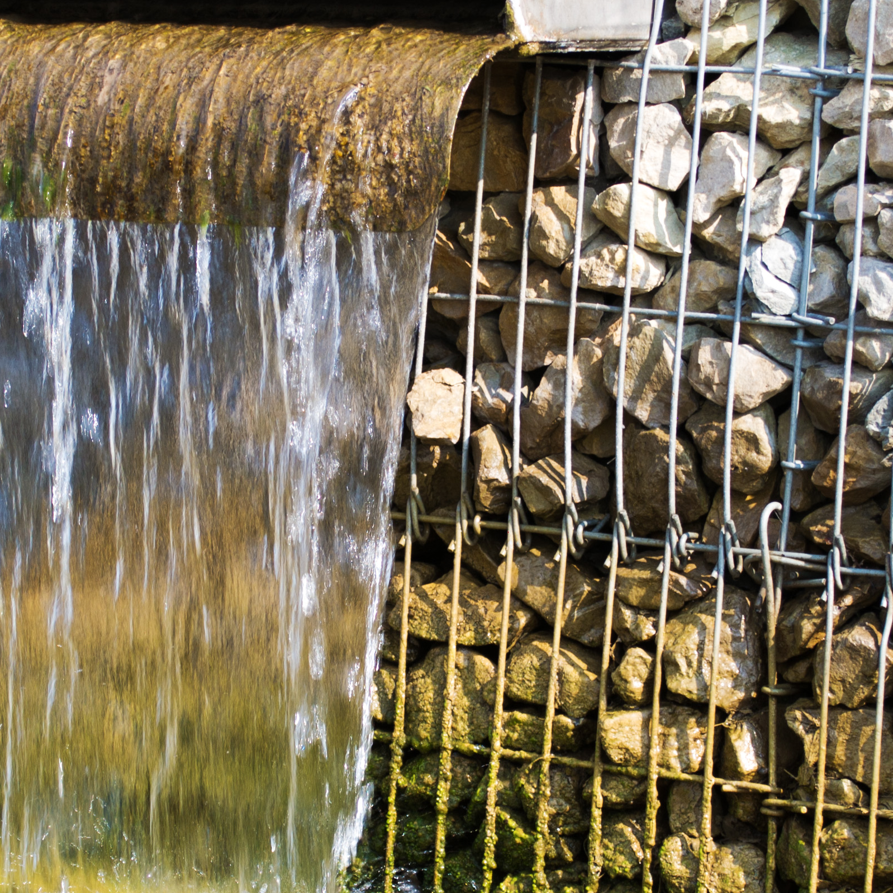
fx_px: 4290
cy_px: 447
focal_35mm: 147
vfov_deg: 11.9
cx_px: 325
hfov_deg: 11.9
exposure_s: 1/100
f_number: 5.3
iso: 100
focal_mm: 40
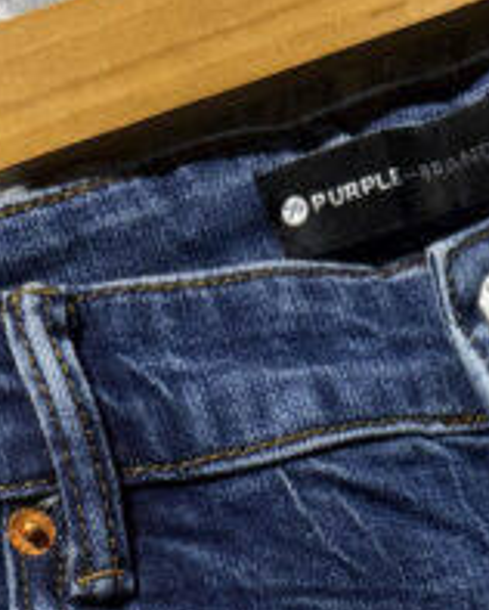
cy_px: 1000
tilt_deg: -8.7
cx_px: 384
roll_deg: +22.1
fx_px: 1716
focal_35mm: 95
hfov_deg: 16.1
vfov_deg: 17.4
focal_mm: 6.76
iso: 500
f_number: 1.78
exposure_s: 1/60
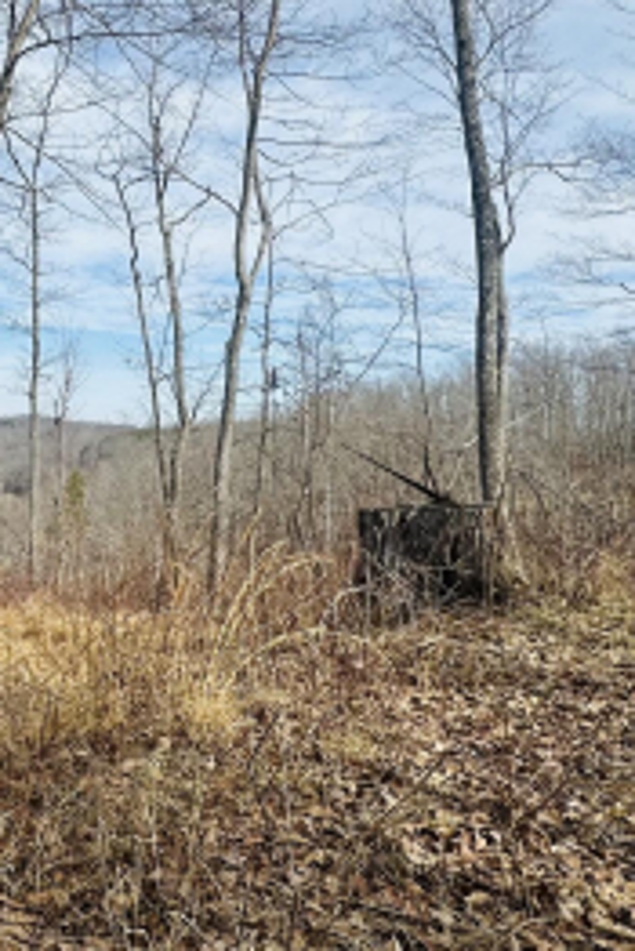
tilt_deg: +3.4
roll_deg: -2.5
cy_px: 352
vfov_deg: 51.3
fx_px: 978
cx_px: -89
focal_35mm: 37
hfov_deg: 31.3
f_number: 2.2
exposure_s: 1/2506
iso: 50
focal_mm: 2.22
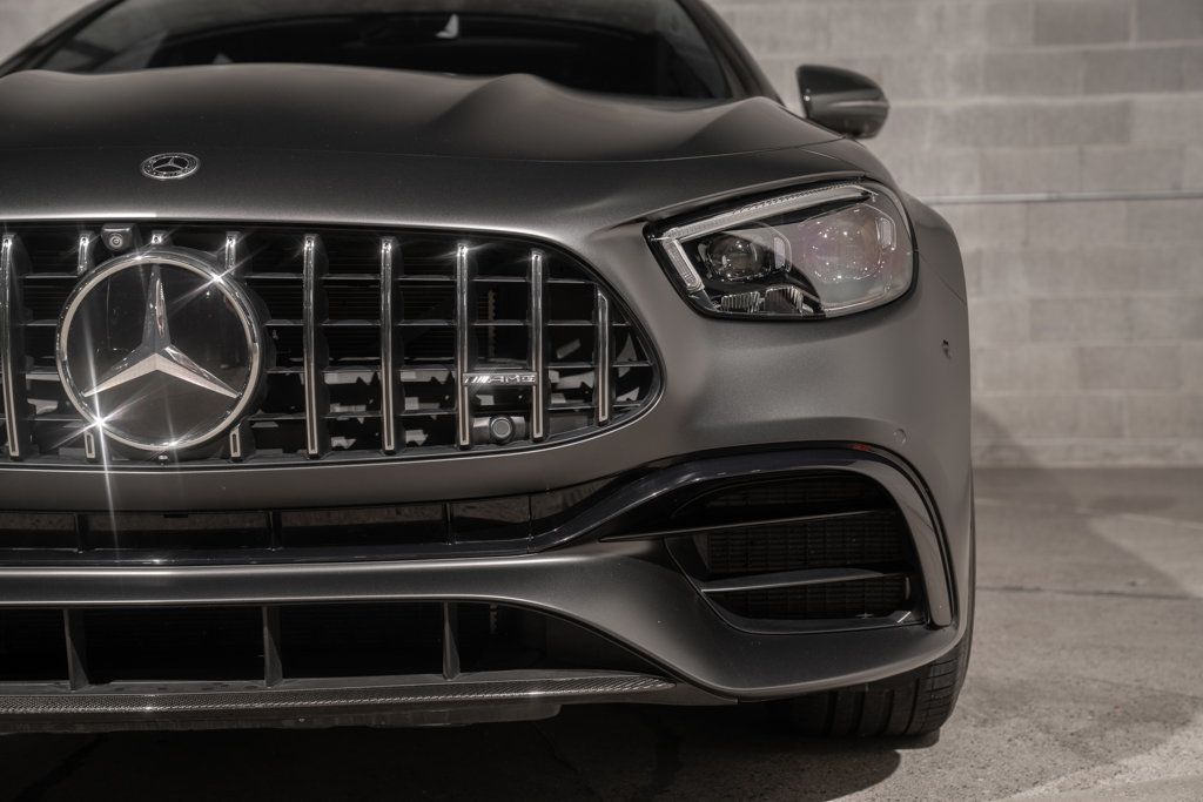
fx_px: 1838
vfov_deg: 24.6
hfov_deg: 36.2
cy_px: 401
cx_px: 602
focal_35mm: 55
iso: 200
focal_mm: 55
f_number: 4.5
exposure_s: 1/50
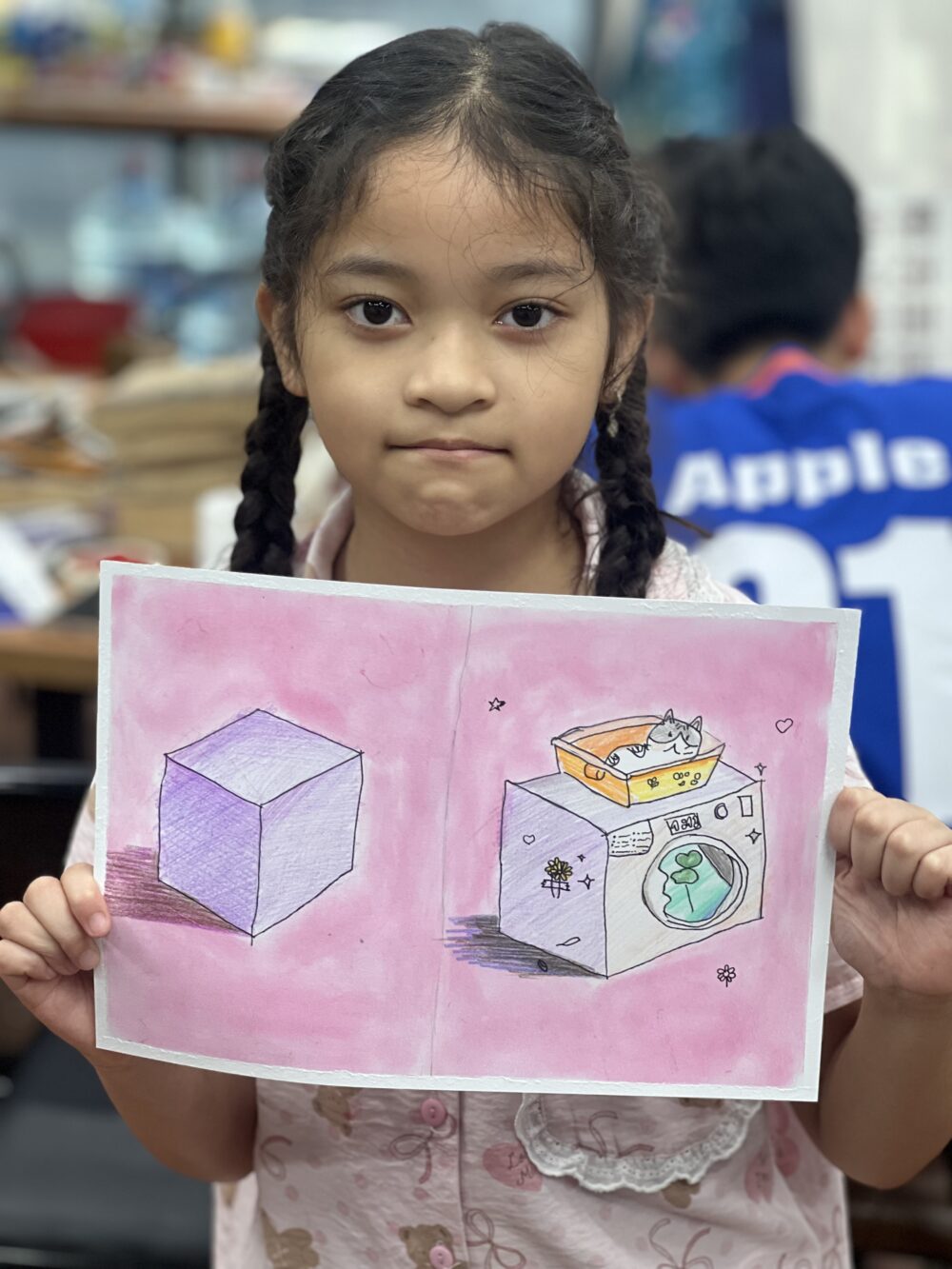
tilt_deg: -16.4
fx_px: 2823
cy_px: 634
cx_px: 476
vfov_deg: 25.3
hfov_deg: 19.1
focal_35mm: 77
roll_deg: -1.0
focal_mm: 9
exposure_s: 1/50
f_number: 2.8
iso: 125
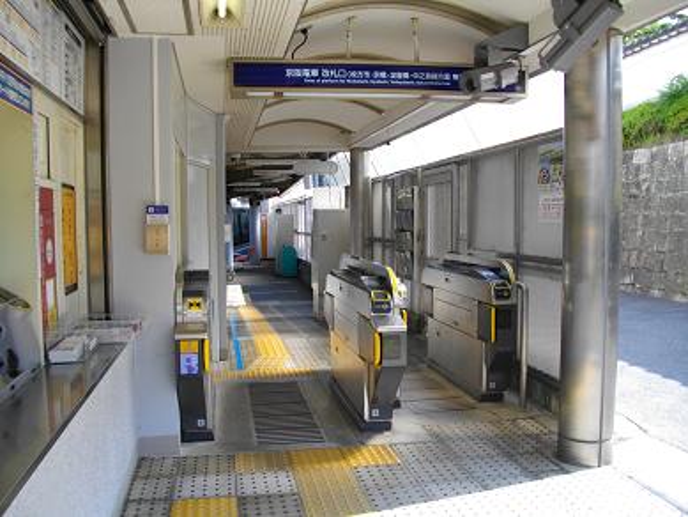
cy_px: 258
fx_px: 636
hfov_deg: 56.8
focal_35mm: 32
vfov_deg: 44.2
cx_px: 344
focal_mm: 5.7
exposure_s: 1/200
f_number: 2.9
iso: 100
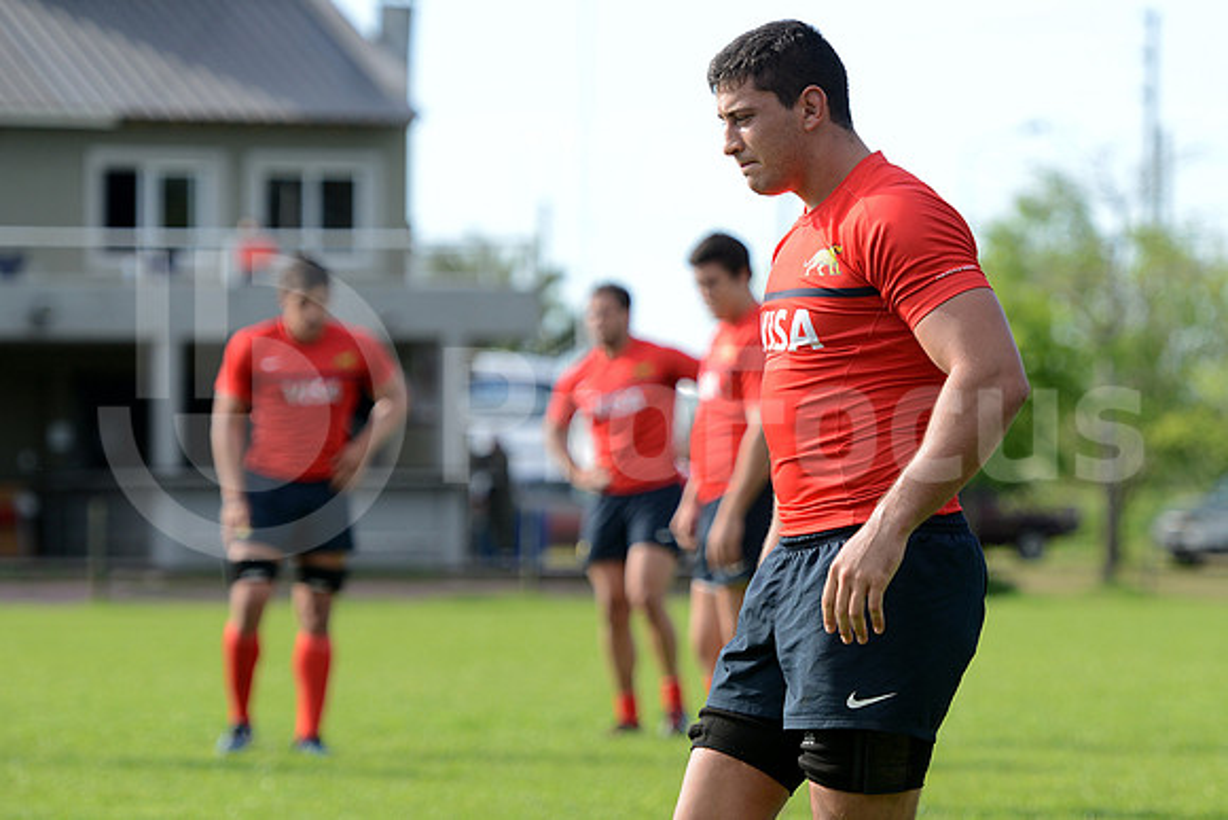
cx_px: 614
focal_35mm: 185
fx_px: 6312
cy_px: 410
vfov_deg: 7.4
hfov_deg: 11.1
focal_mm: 185
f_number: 4
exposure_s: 1/800
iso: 400
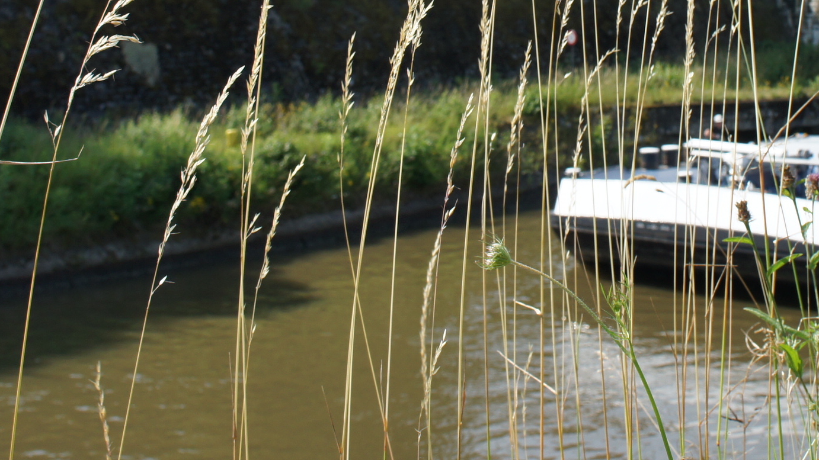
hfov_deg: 27.5
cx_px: 615
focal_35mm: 76
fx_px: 1650
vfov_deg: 15.4
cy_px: -72
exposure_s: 1/250
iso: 200
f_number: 8
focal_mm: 20
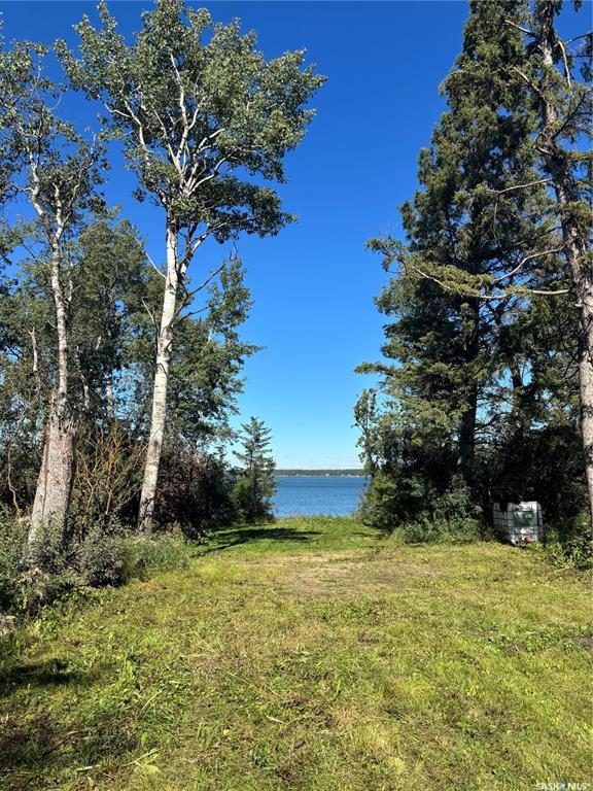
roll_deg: -0.4
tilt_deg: +7.6
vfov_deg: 67.3
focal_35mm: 26
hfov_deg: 53.1
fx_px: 594
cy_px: 396
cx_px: 296
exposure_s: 1/2342
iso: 50
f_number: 1.6
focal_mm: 5.96
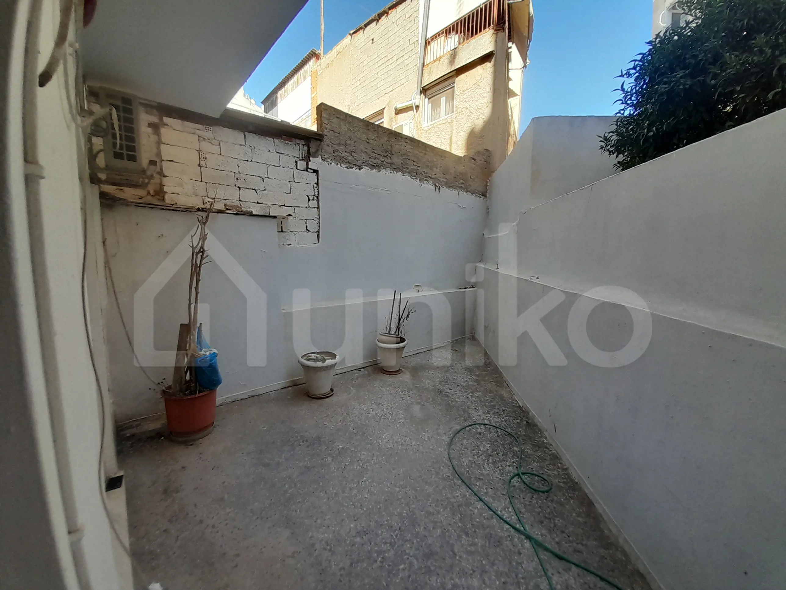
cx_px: 393
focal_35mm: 13
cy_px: 295
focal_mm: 1.13
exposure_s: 1/185
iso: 40
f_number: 2.2
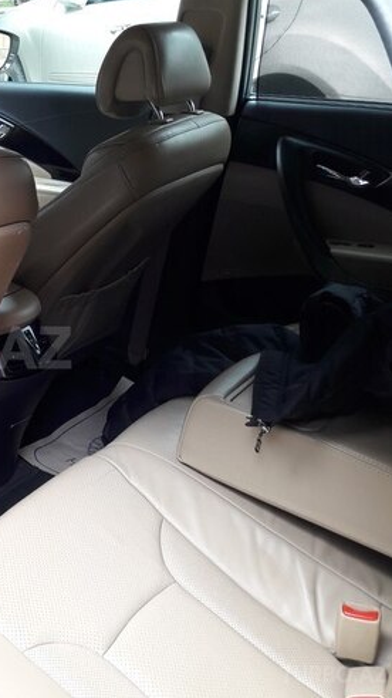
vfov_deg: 49.4
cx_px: -74
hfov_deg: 26.0
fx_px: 758
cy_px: 348
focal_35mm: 41
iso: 50
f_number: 1.9
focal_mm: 3.7
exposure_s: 1/33
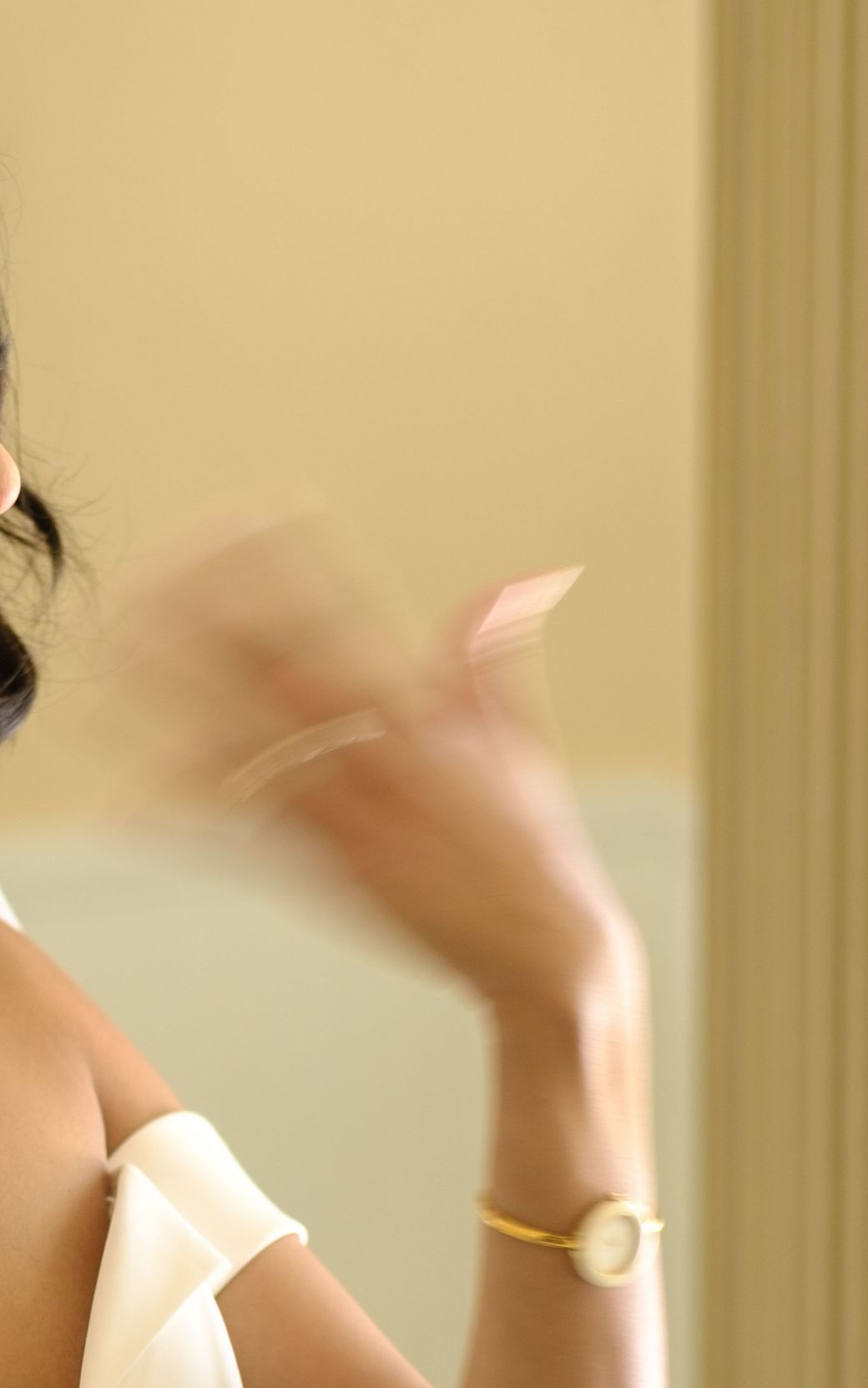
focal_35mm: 193
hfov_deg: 6.8
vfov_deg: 10.8
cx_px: -85
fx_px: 7302
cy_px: 1234
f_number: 1.8
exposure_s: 1/30
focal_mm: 56
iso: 160
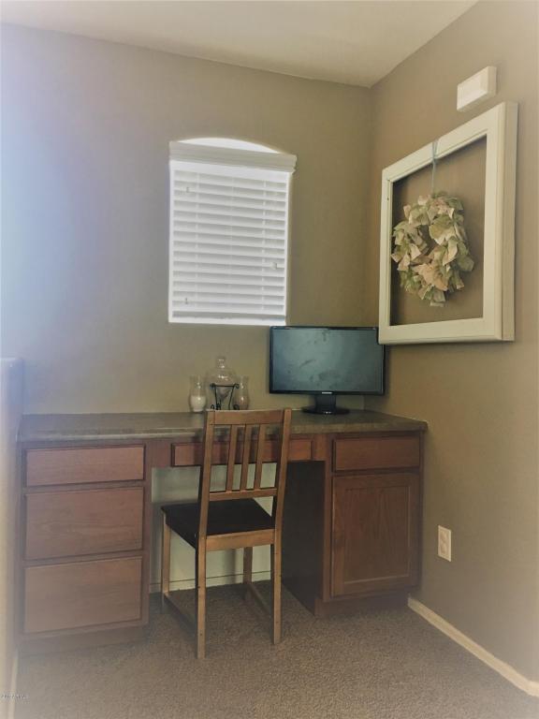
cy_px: 360
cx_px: 270
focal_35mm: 29
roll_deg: -1.1
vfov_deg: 61.7
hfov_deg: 48.2
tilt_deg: -0.2
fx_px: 602
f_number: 2.2
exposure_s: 1/15
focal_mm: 4.15
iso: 50
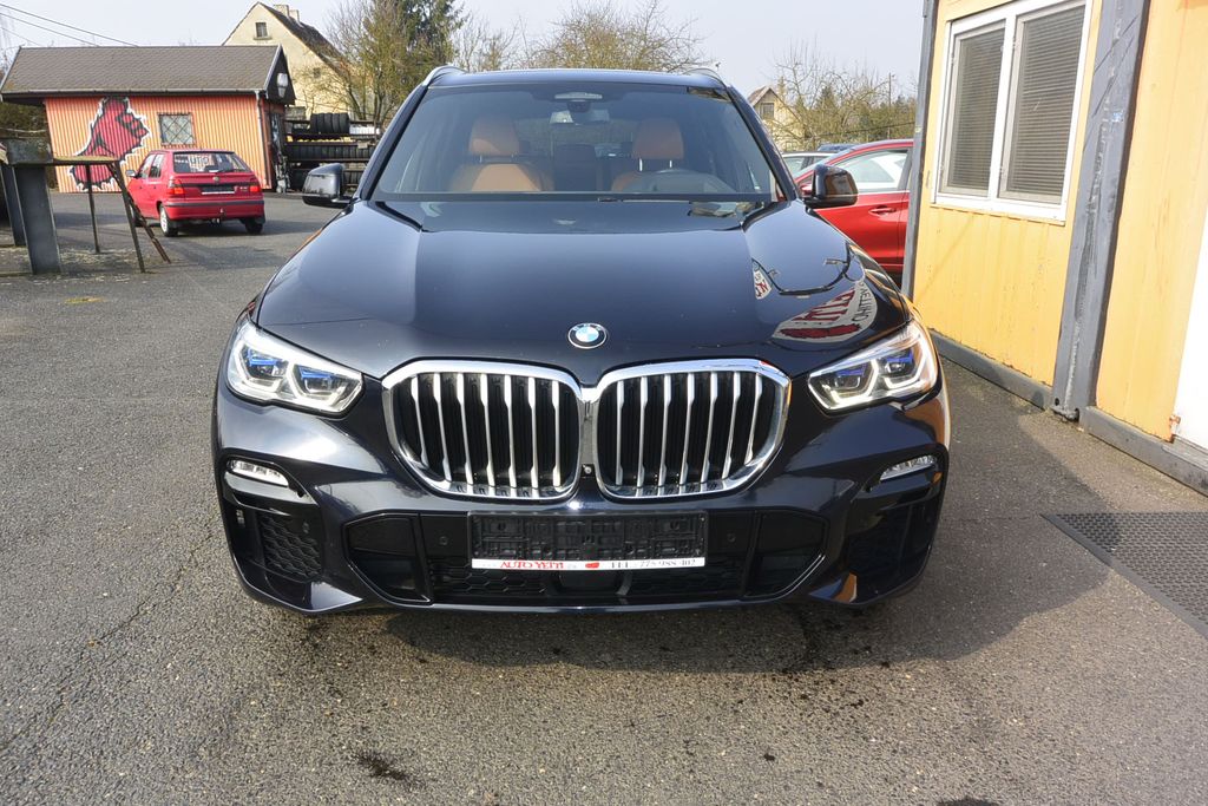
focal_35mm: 27
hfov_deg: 67.4
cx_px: 604
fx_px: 906
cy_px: 403
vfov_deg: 47.9
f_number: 6.3
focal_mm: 10
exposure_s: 1/250
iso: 160
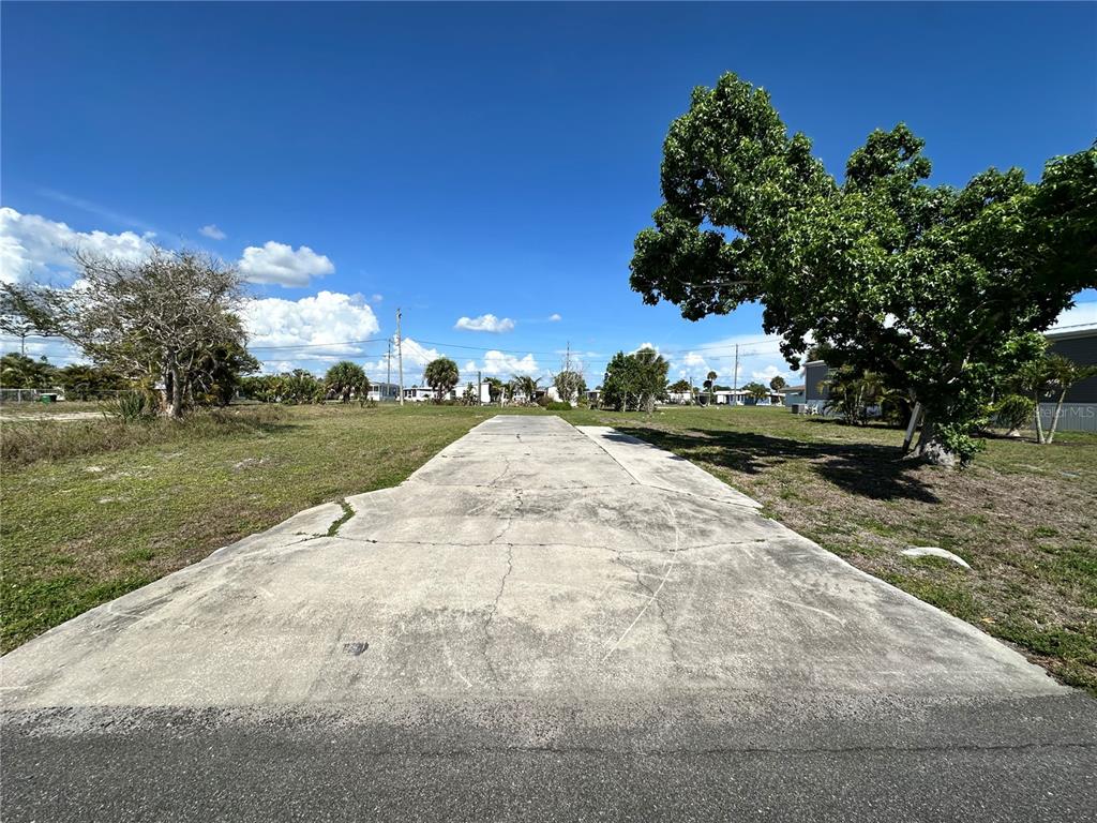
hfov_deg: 102.1
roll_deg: -0.2
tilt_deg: -1.2
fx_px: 444
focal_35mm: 14
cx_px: 548
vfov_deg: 85.7
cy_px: 412
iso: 50
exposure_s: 1/3401
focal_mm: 2.22
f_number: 2.2
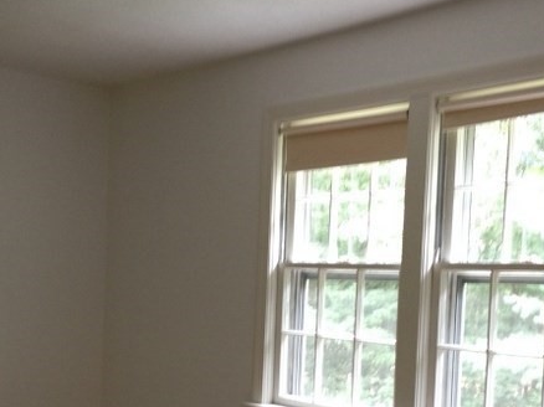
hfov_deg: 30.3
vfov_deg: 22.5
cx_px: 278
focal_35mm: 64
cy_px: 344
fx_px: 1005
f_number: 2.4
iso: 100
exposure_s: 1/20
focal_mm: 4.28
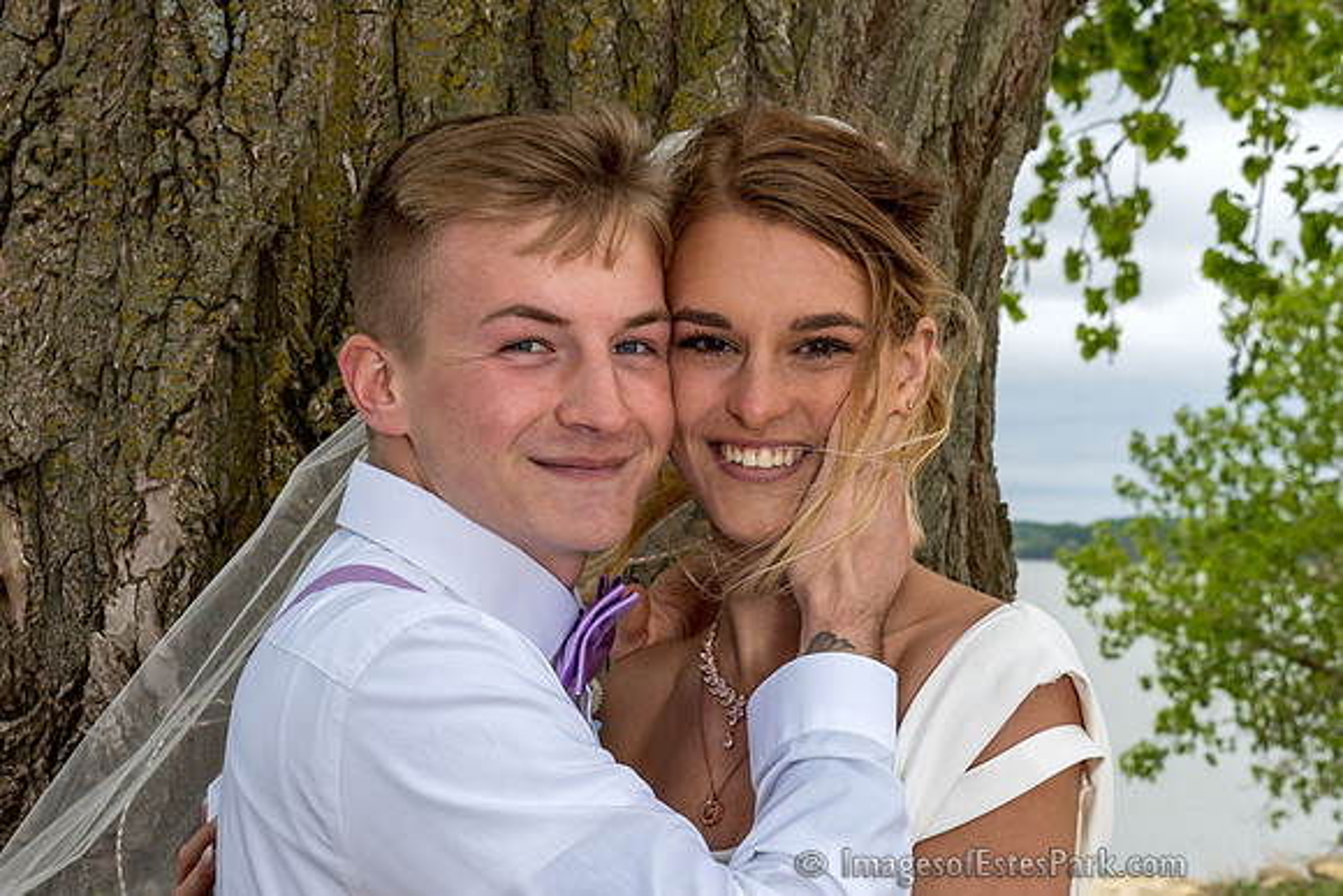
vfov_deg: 33.4
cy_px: 448
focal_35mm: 40
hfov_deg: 48.4
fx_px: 1493
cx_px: 672
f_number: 8
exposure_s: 1/200
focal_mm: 40
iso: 100
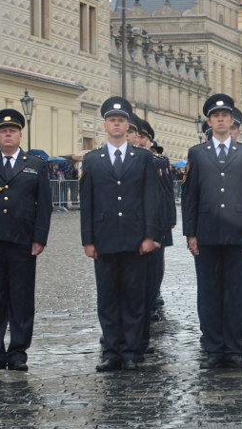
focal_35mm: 174
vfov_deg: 12.4
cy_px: 210
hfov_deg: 7.0
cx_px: 246
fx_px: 1983
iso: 1250
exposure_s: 1/250
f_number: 13
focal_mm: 100
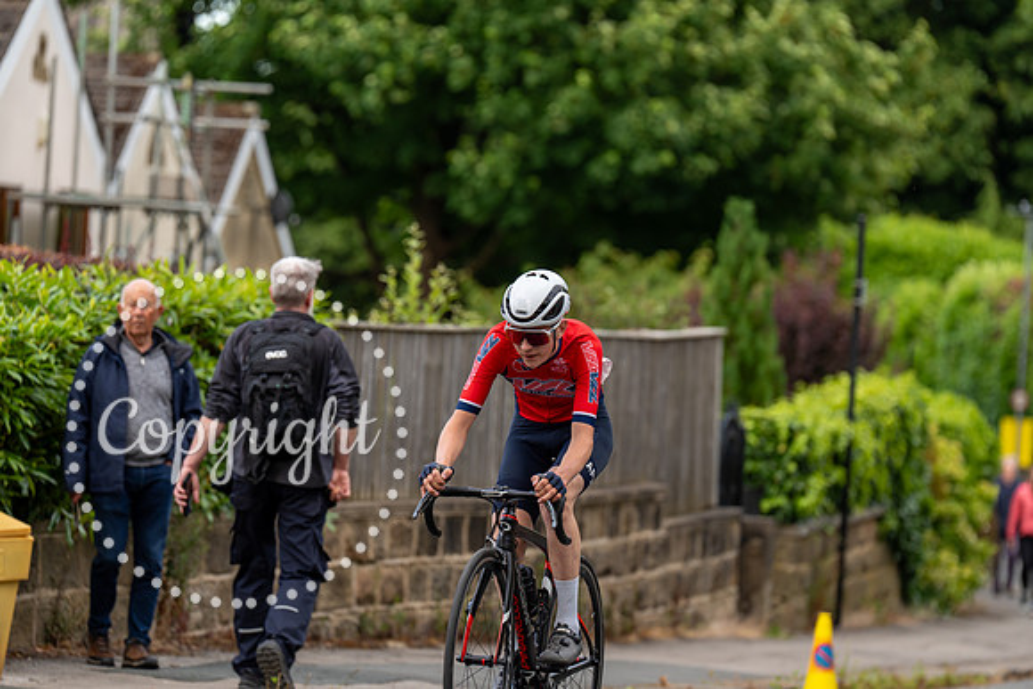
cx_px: 516
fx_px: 5396
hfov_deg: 10.9
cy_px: 344
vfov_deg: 7.3
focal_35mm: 188
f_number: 3.5
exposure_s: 1/800
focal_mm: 188
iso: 400
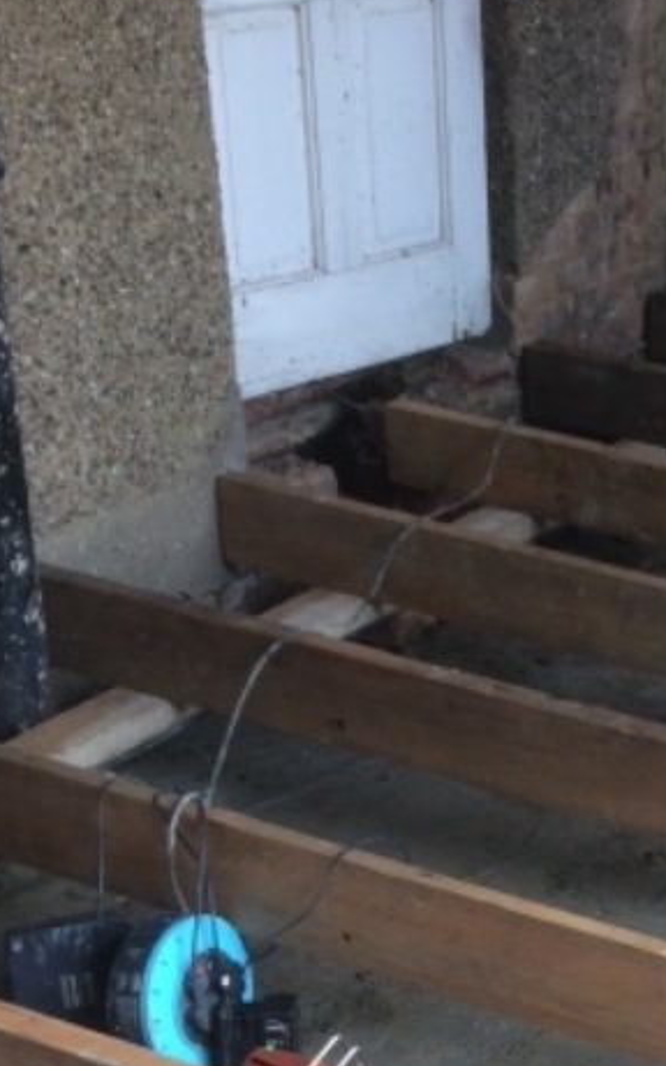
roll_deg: -2.6
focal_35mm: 80
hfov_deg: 15.4
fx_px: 2324
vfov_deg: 25.1
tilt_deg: -33.2
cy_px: 948
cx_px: 916
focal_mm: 4.15
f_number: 2.2
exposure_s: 1/33
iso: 40
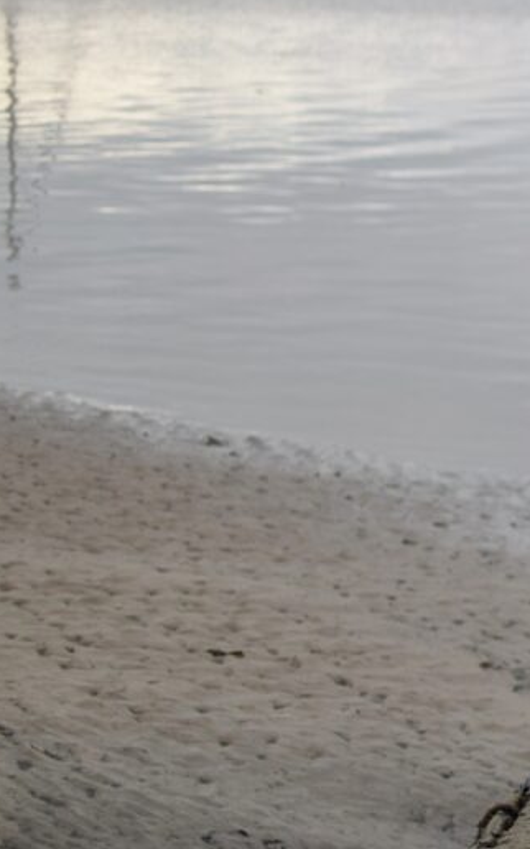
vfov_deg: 14.0
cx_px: 1124
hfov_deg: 8.3
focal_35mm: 149
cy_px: 352
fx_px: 3457
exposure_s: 1/125
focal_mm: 35
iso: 100
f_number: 1.8
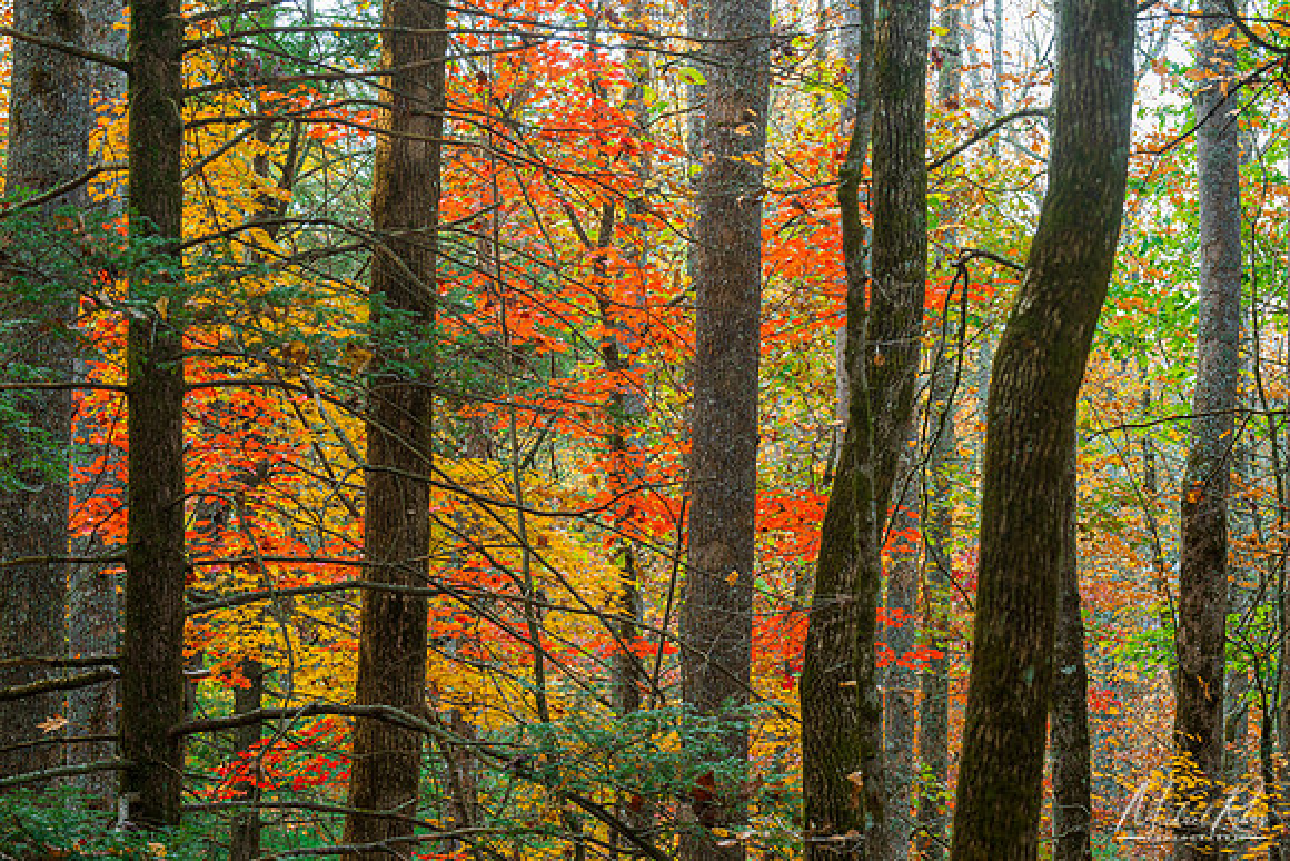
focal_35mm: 123
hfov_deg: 16.7
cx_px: 678
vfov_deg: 11.2
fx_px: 4406
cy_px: 409
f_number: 8
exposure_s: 1/6
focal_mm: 78
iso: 100
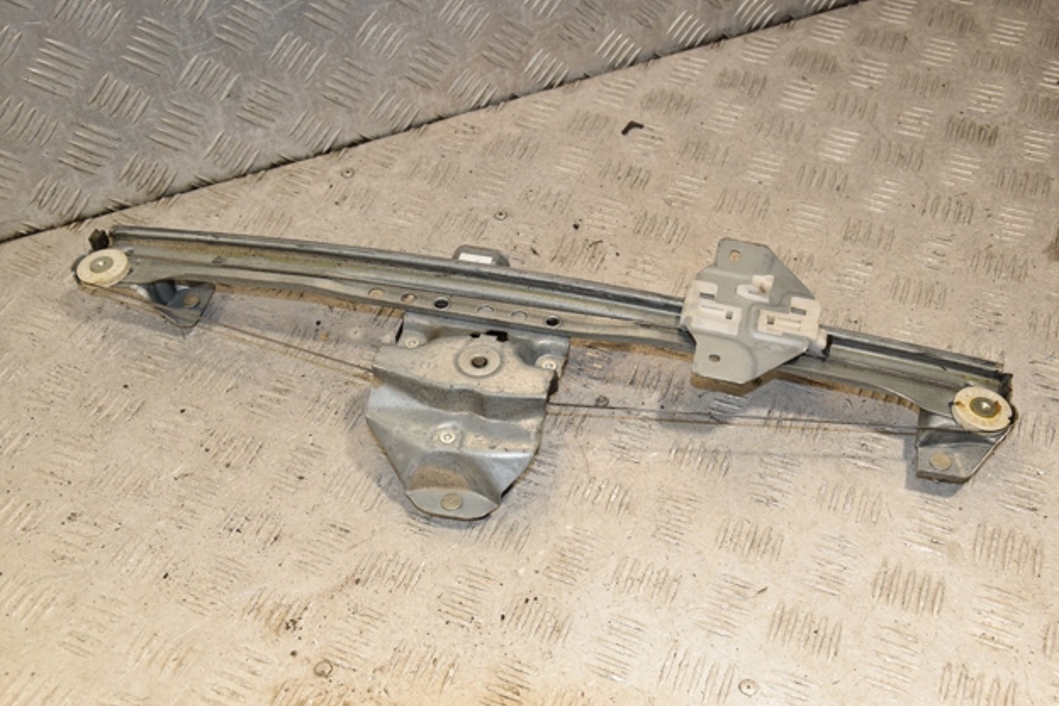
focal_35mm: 40
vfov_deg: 33.4
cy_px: 356
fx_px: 1177
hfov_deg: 48.5
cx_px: 541
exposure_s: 1/200
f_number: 8
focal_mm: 26
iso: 800
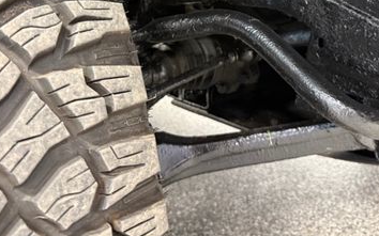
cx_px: 198
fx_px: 475
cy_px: -12
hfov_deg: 43.5
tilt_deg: -6.1
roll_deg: +1.7
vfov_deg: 26.2
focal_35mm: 46
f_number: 1.78
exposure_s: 1/60
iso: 500
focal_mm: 6.76
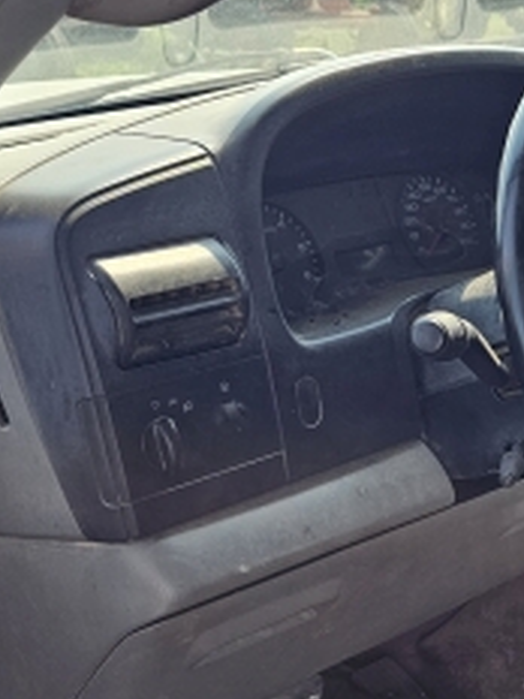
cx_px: 831
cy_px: 687
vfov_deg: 24.6
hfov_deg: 17.1
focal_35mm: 76
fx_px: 1534
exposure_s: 1/359
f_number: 1.7
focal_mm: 6.3
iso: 32
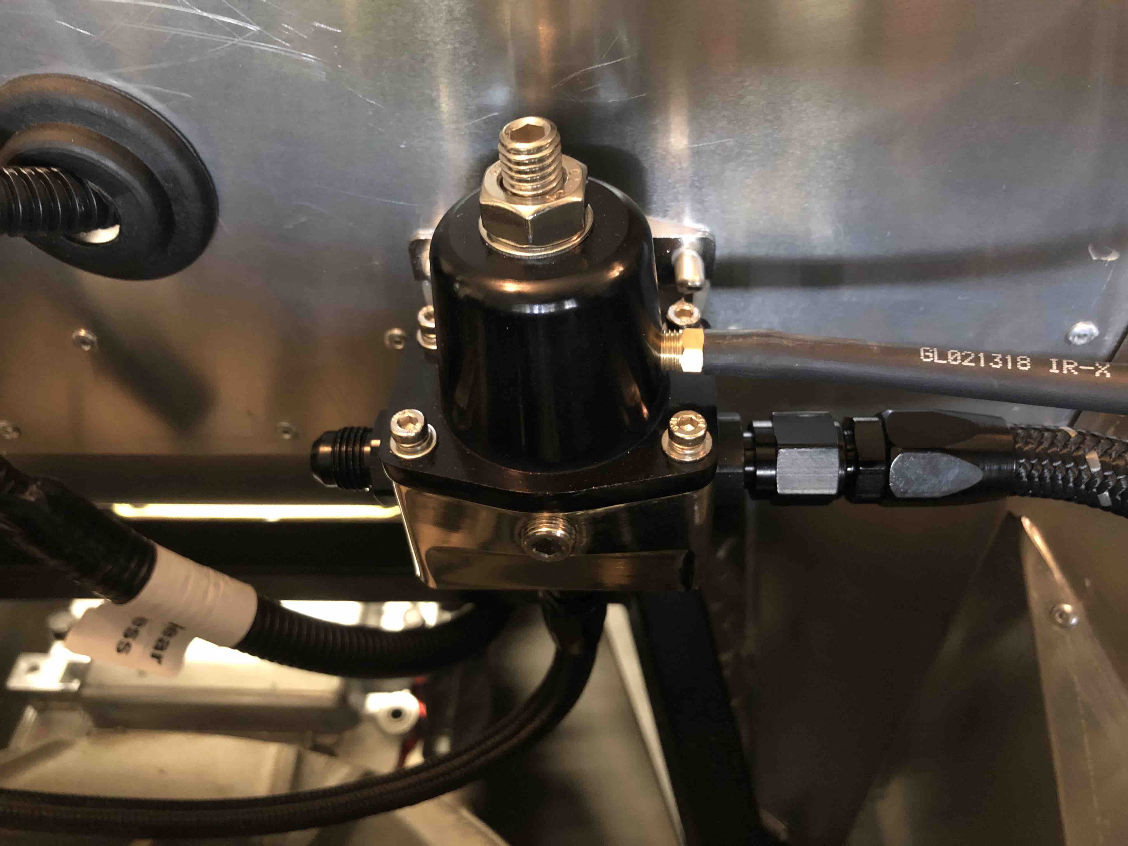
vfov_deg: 49.7
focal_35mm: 28
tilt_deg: -52.9
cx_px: 564
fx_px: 912
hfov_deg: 63.4
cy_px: 423
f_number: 1.8
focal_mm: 4
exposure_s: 1/4
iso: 125
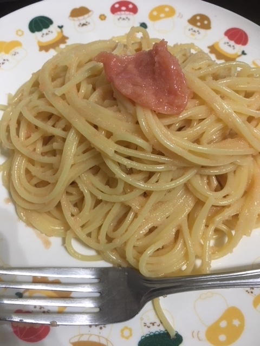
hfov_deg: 48.2
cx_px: 130
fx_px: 290
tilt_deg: -62.6
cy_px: 173
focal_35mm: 29
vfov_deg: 61.7
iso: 160
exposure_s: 1/30
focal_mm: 4.15
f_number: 2.2
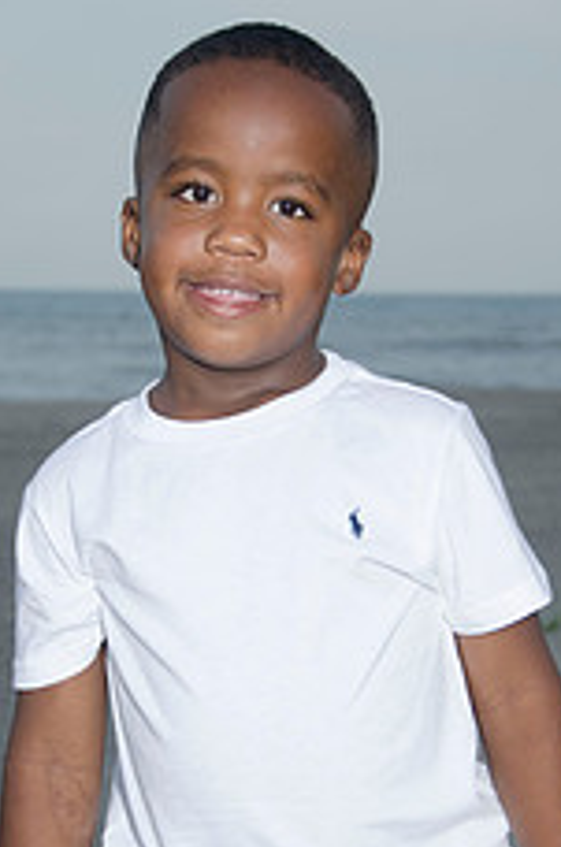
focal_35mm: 133
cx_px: 279
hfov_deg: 10.3
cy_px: 531
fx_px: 3123
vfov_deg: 15.4
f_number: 5.6
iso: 100
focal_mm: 45
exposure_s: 1/250
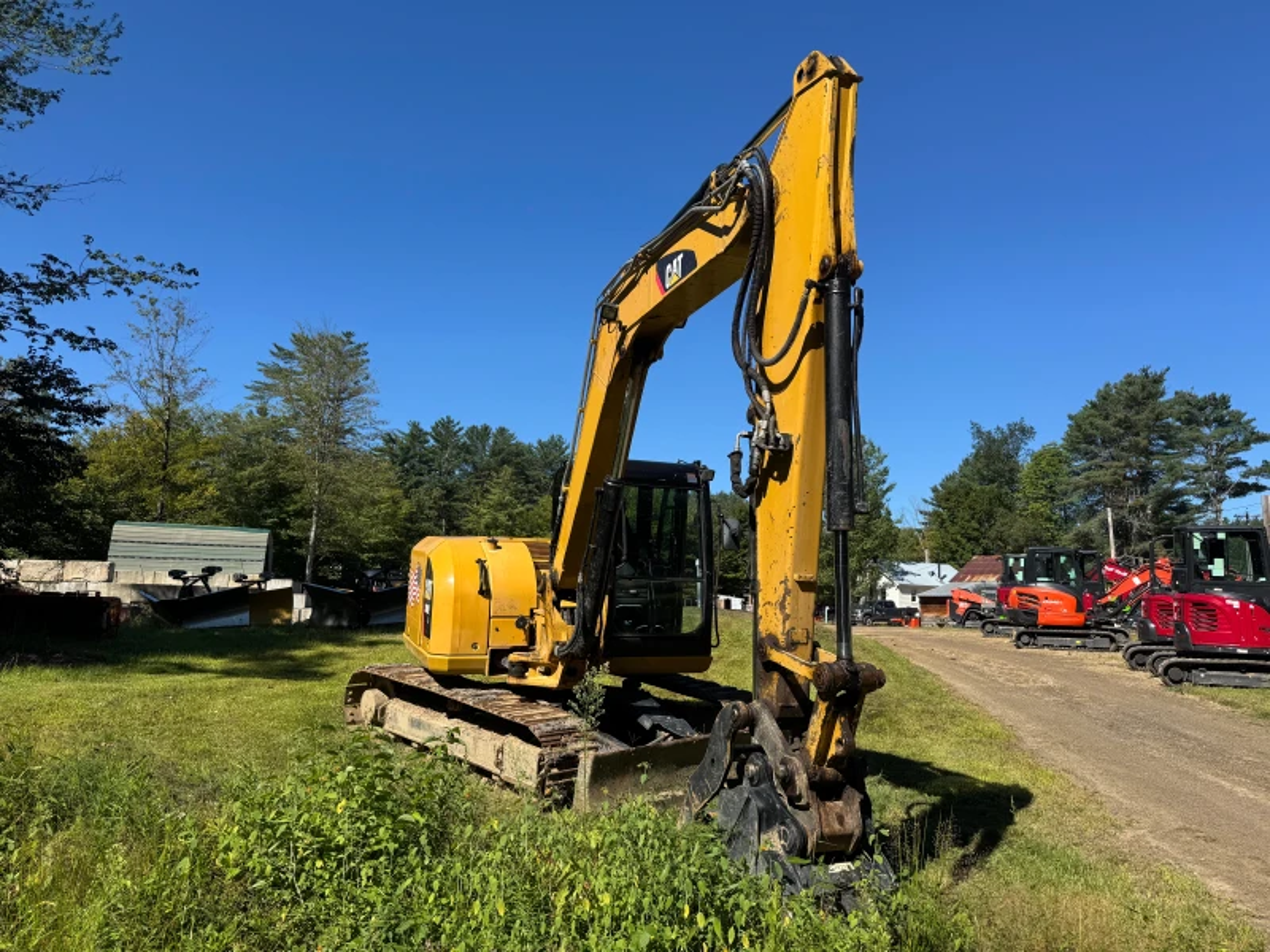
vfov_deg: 56.8
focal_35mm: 24
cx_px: 635
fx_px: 881
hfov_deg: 71.6
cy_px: 476
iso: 80
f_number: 1.78
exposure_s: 1/3247
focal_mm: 6.76
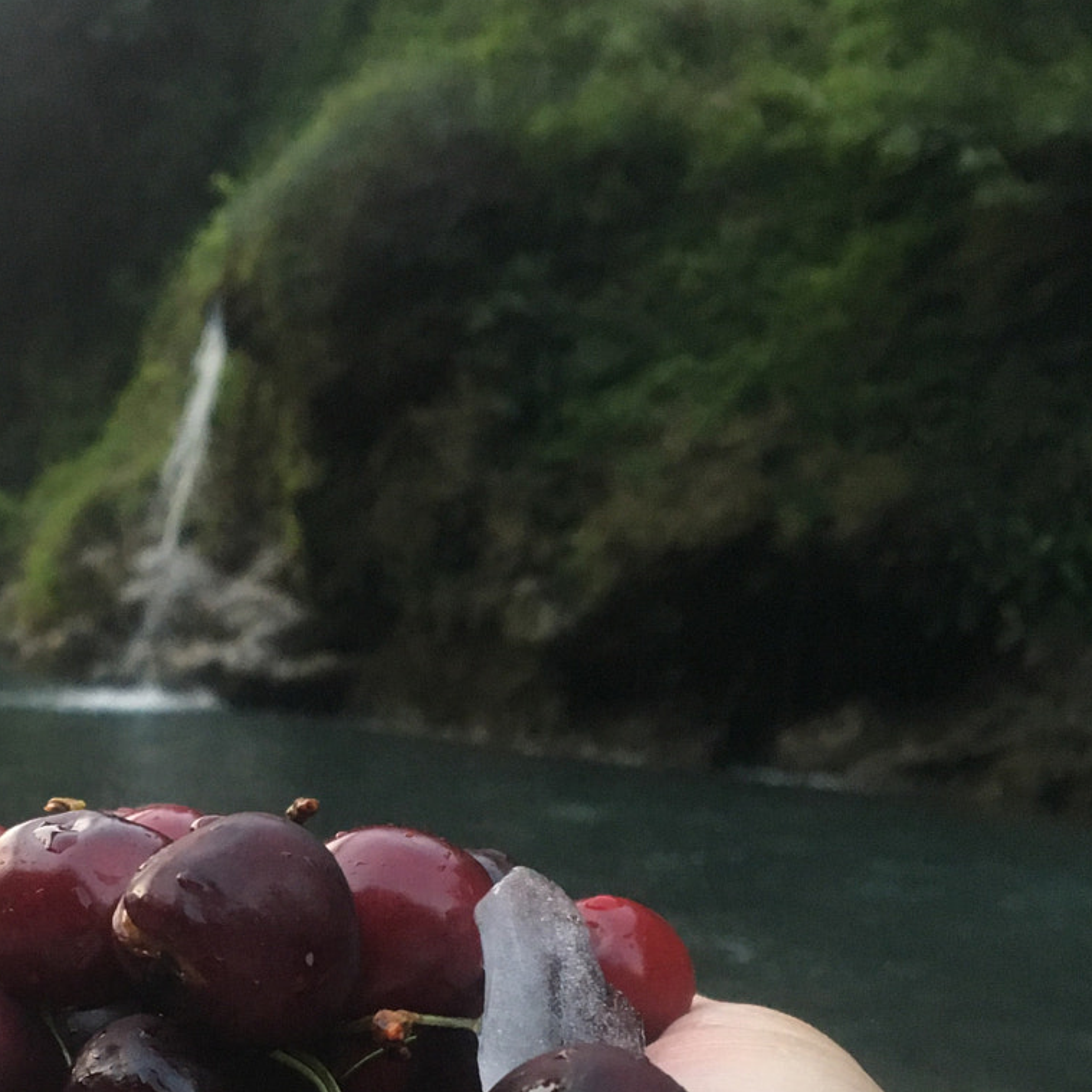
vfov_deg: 30.8
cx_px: 233
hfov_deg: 30.9
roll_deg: -2.0
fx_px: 1927
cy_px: 878
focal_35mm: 54
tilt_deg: -9.0
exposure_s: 1/33
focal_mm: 4.15
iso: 250
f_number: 2.2
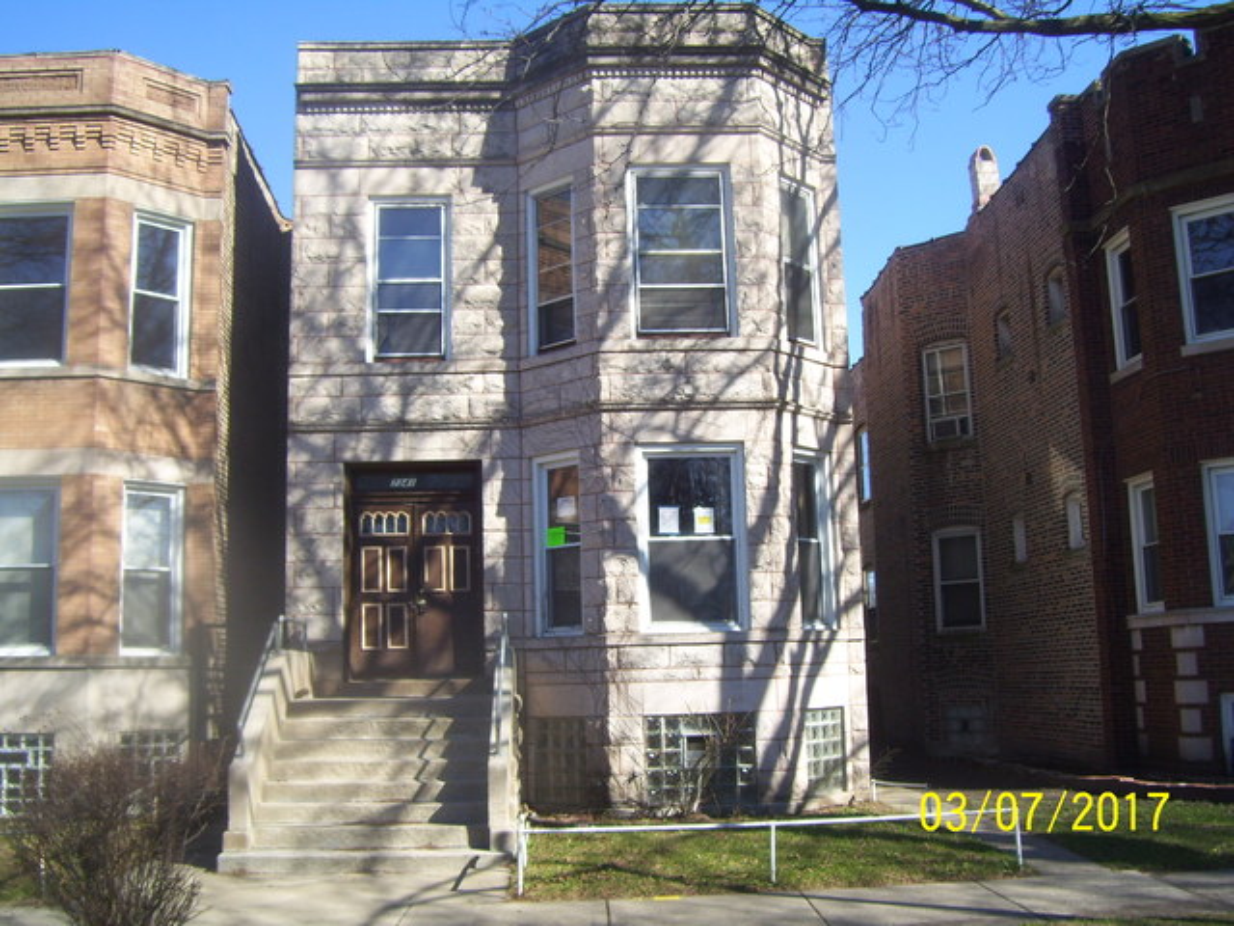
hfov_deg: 51.4
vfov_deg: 39.7
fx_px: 1283
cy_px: 463
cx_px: 617
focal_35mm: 36
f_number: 4.8
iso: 80
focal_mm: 6
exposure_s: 1/250
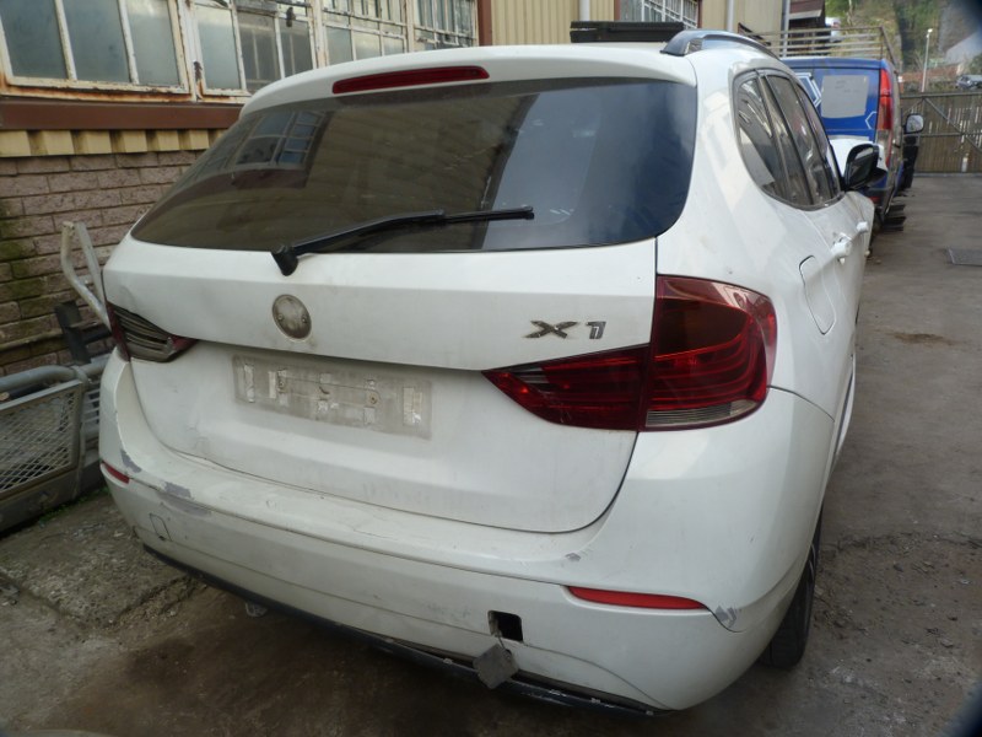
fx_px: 709
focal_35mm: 25
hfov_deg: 69.4
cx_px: 491
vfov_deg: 54.9
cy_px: 368
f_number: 4
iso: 80
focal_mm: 4.5
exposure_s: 1/100
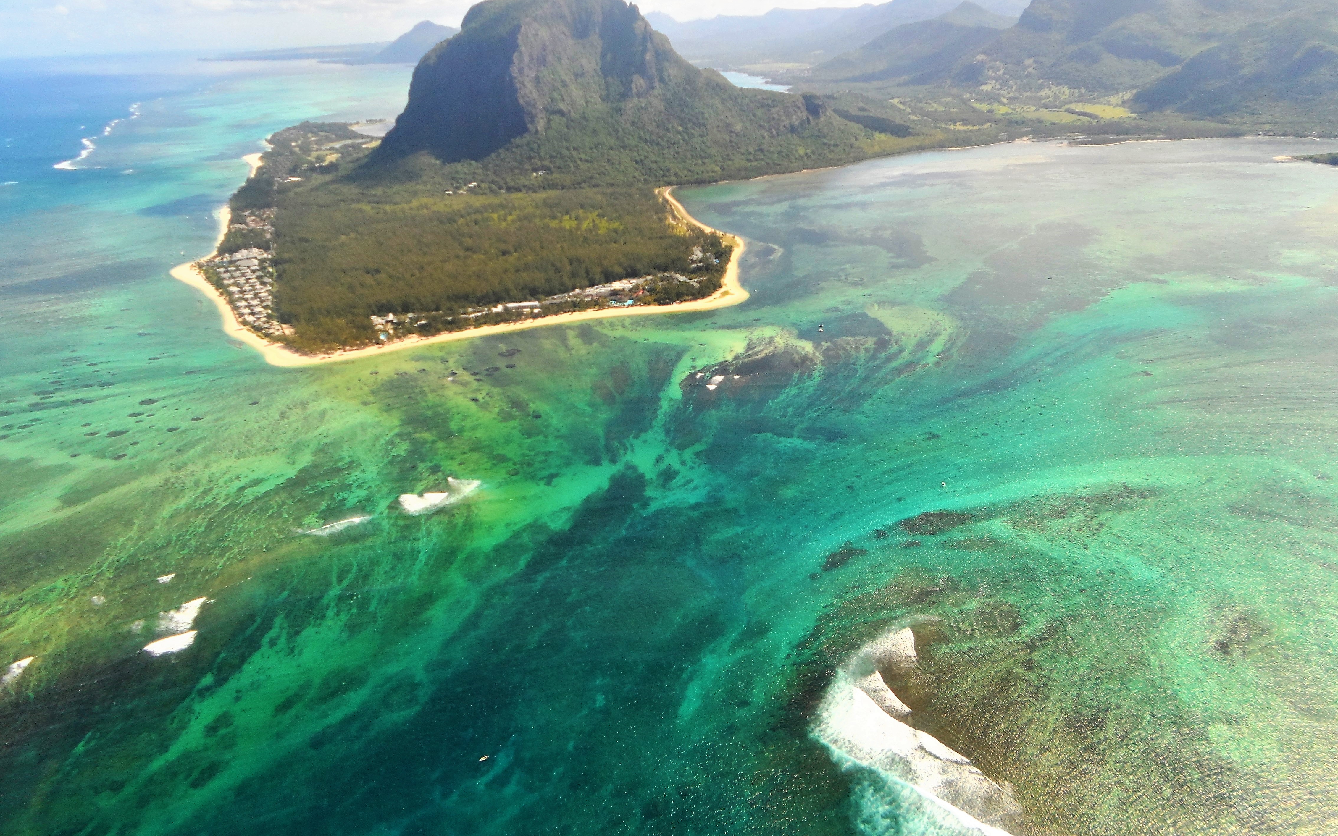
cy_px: 372
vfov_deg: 45.9
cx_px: 672
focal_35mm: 27
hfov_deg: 68.4
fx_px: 985
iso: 80
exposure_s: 1/750
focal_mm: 4.5
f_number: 2.5
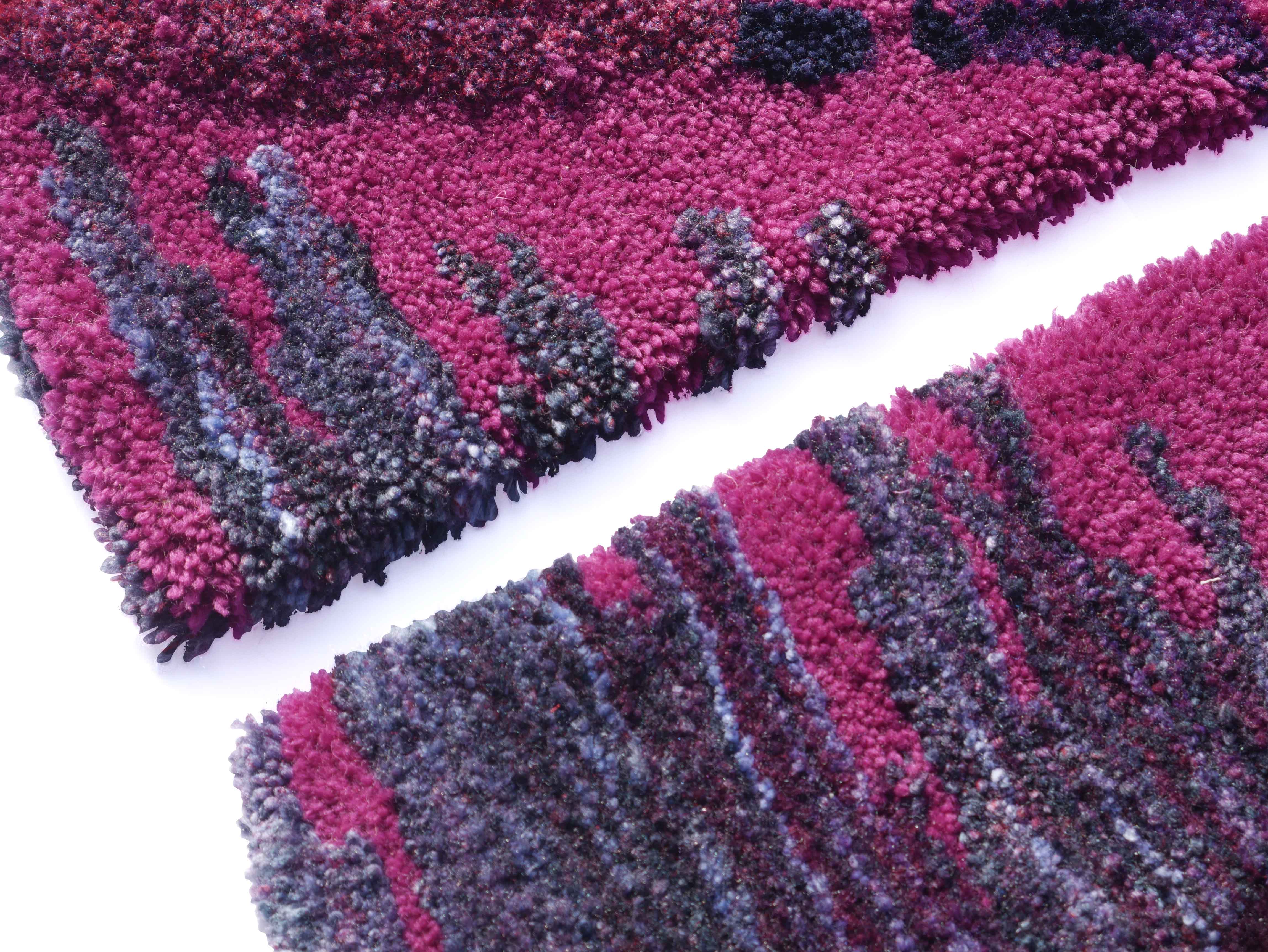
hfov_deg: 23.3
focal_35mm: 84
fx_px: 3078
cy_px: 476
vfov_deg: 17.6
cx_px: 634
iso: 200
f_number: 7.1
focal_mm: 42
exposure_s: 1/250
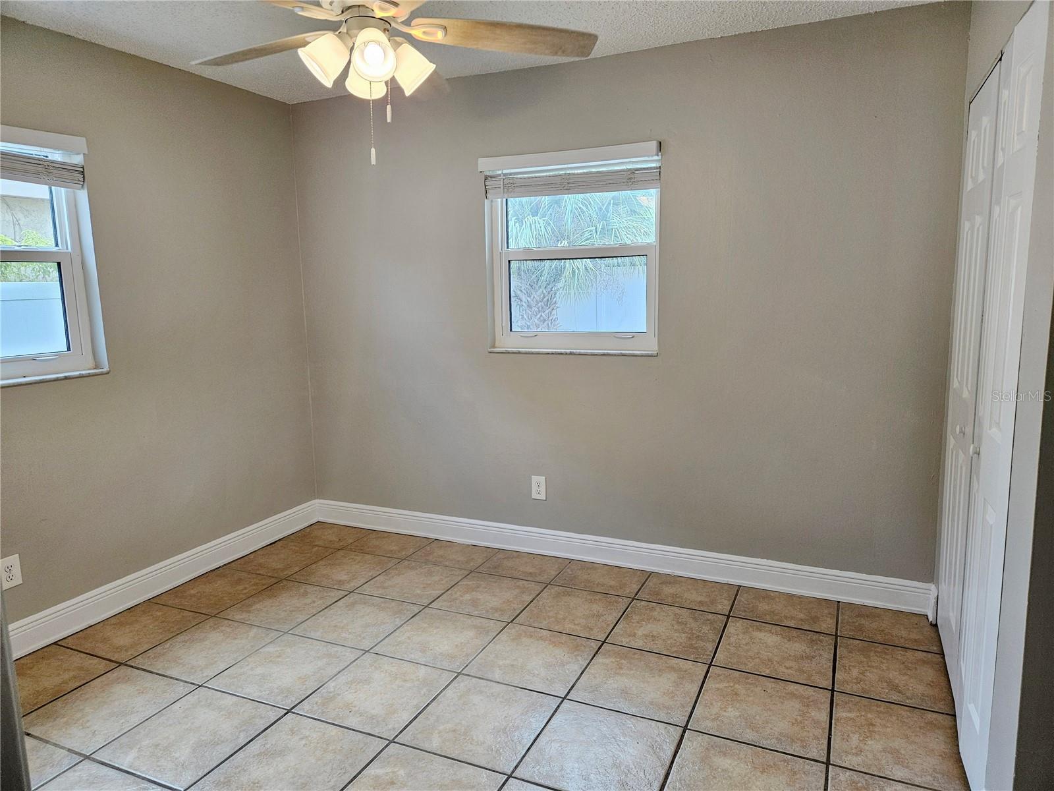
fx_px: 700
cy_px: 396
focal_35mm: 23
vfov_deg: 58.9
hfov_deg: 73.9
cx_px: 527
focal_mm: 5.4
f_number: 1.8
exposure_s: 1/120
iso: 64
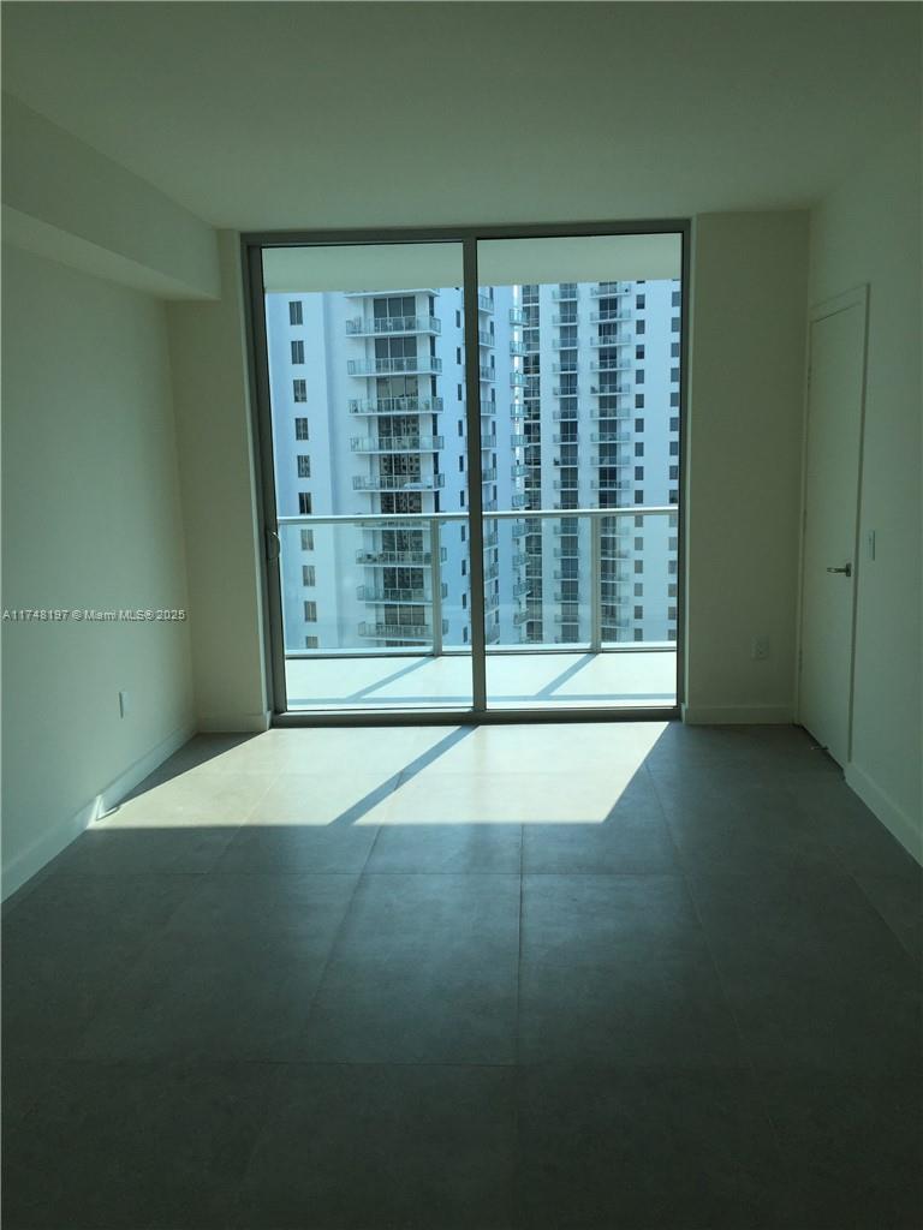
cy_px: 615
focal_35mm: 29
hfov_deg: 48.2
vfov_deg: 61.7
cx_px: 462
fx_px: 1031
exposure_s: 1/879
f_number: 2.2
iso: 32
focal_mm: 4.15
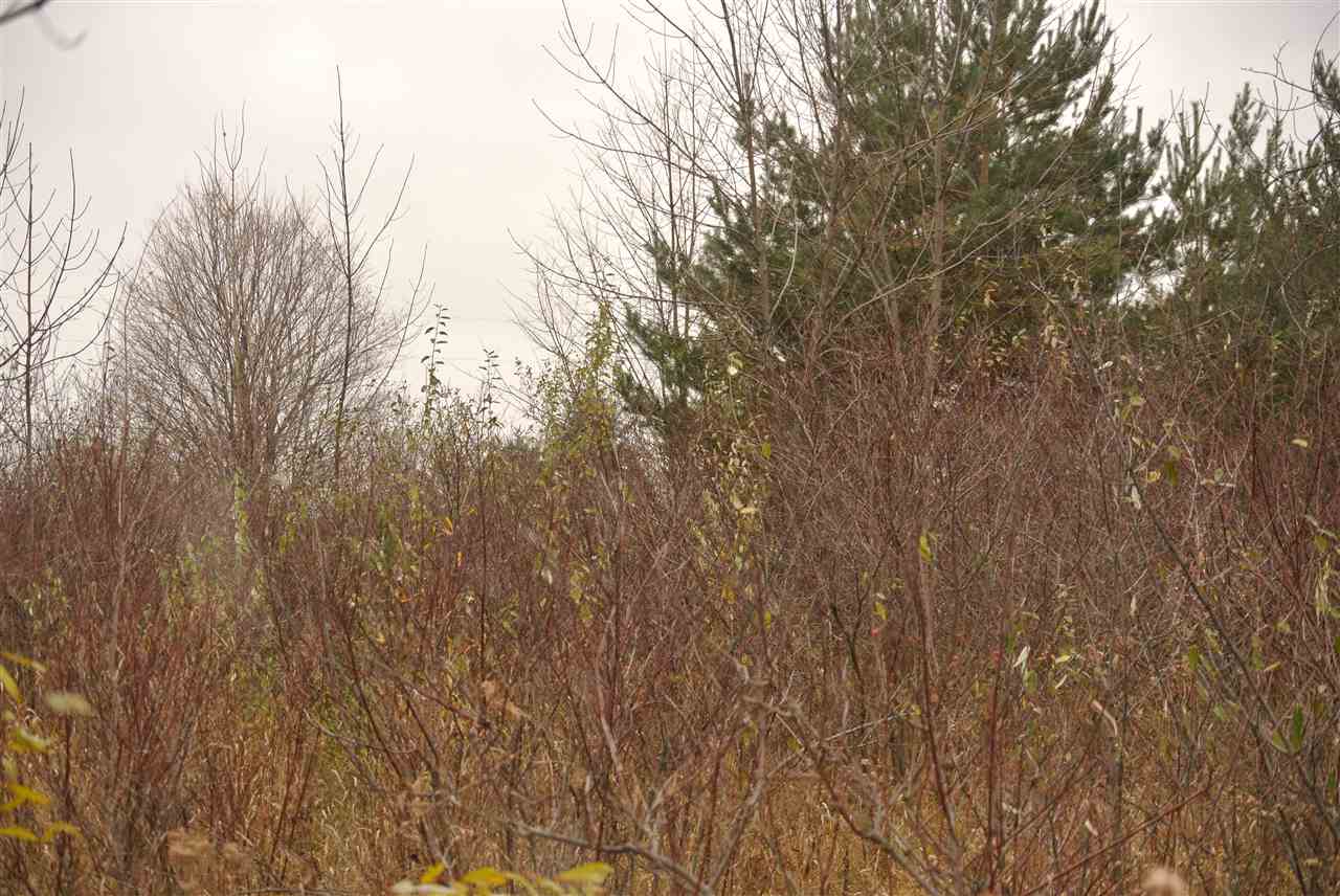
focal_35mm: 83
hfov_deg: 24.5
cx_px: 670
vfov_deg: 16.5
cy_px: 448
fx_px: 3092
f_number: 3.8
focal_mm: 30.9
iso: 200
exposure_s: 1/125
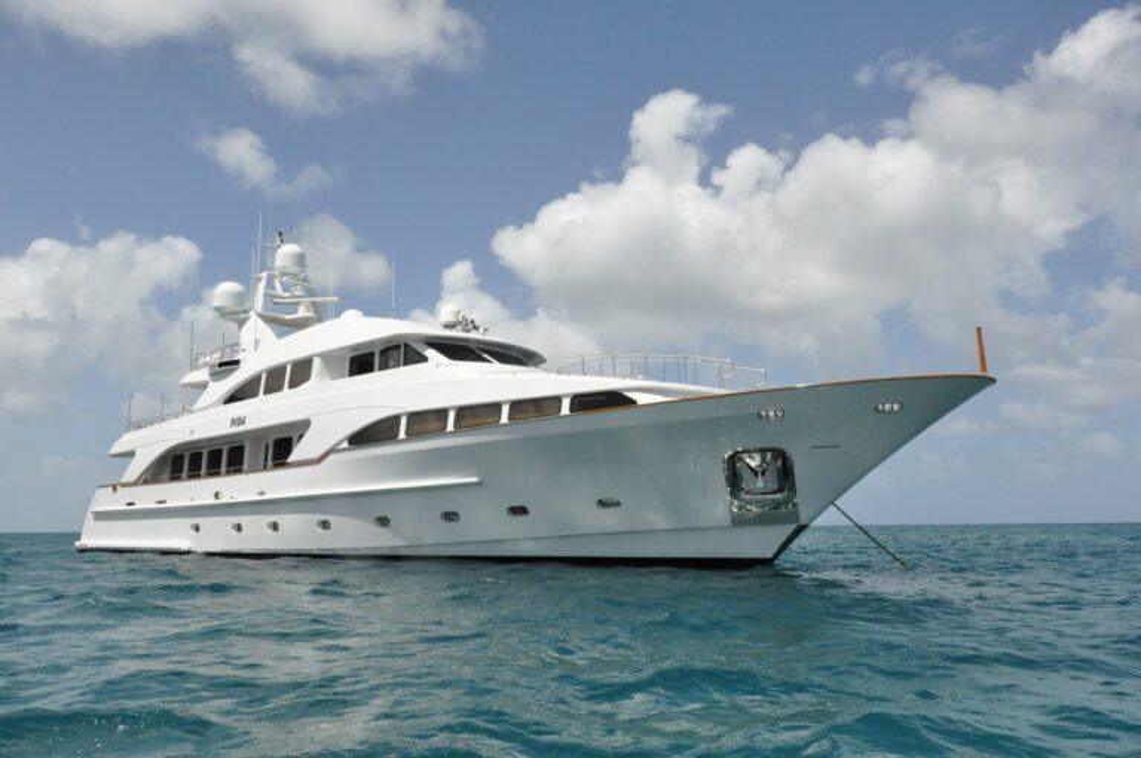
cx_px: 570
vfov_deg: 47.8
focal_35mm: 27
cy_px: 379
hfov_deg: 67.4
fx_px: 855
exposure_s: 1/3200
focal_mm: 18
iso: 1600
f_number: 10
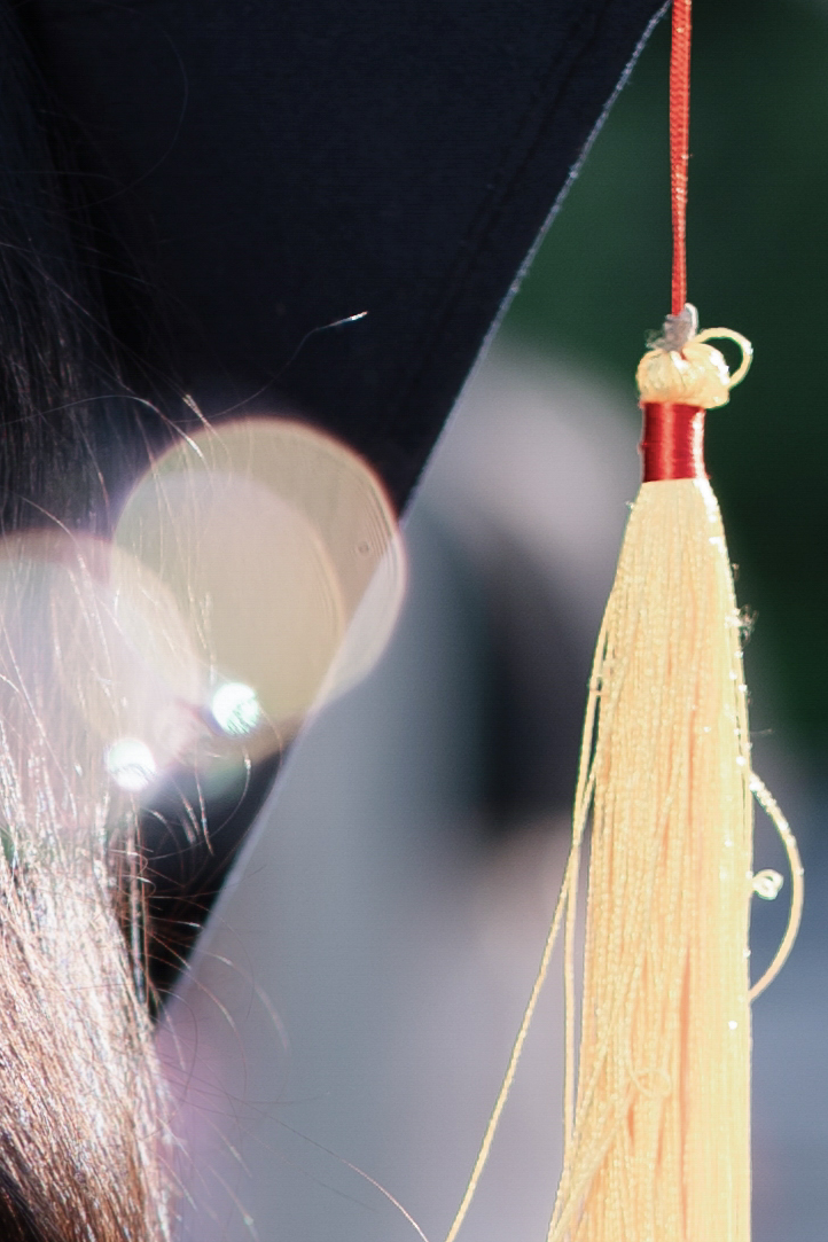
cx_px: -1103
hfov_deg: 2.9
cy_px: 1993
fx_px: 16248
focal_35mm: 471
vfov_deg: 4.3
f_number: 2.8
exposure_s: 1/320
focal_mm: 85
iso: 125
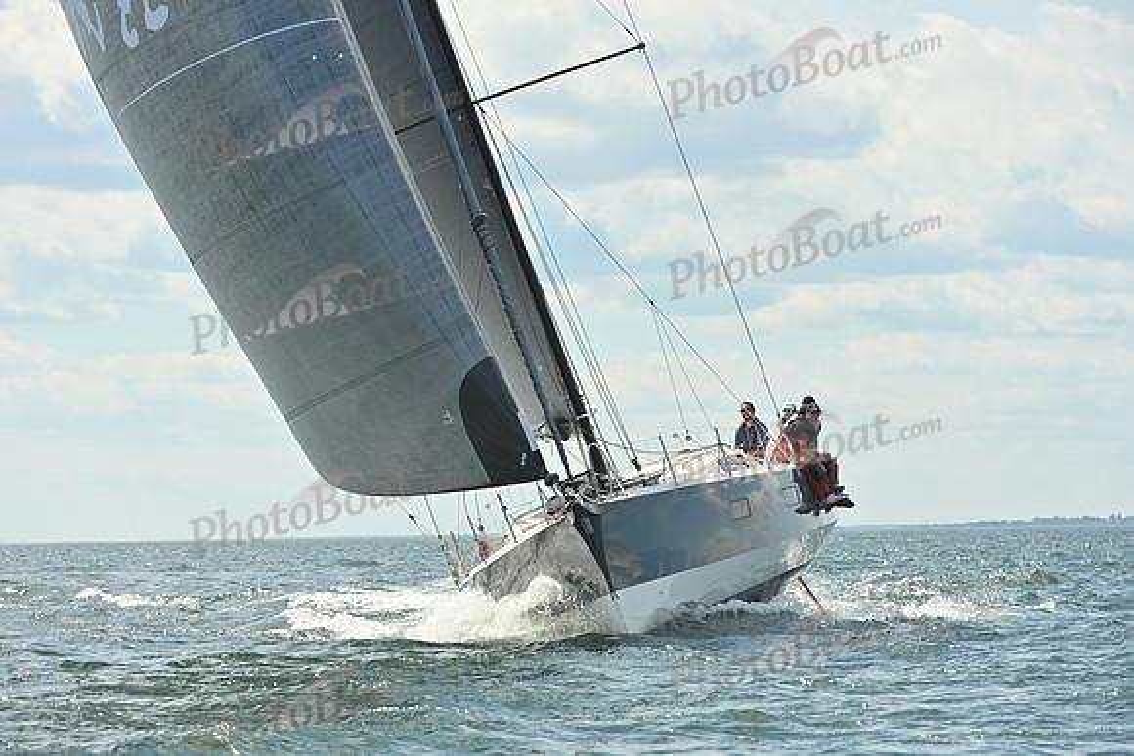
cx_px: 567
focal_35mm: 155
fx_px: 4883
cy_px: 378
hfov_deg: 13.2
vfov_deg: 8.9
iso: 250
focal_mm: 155
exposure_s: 1/1000
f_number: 10
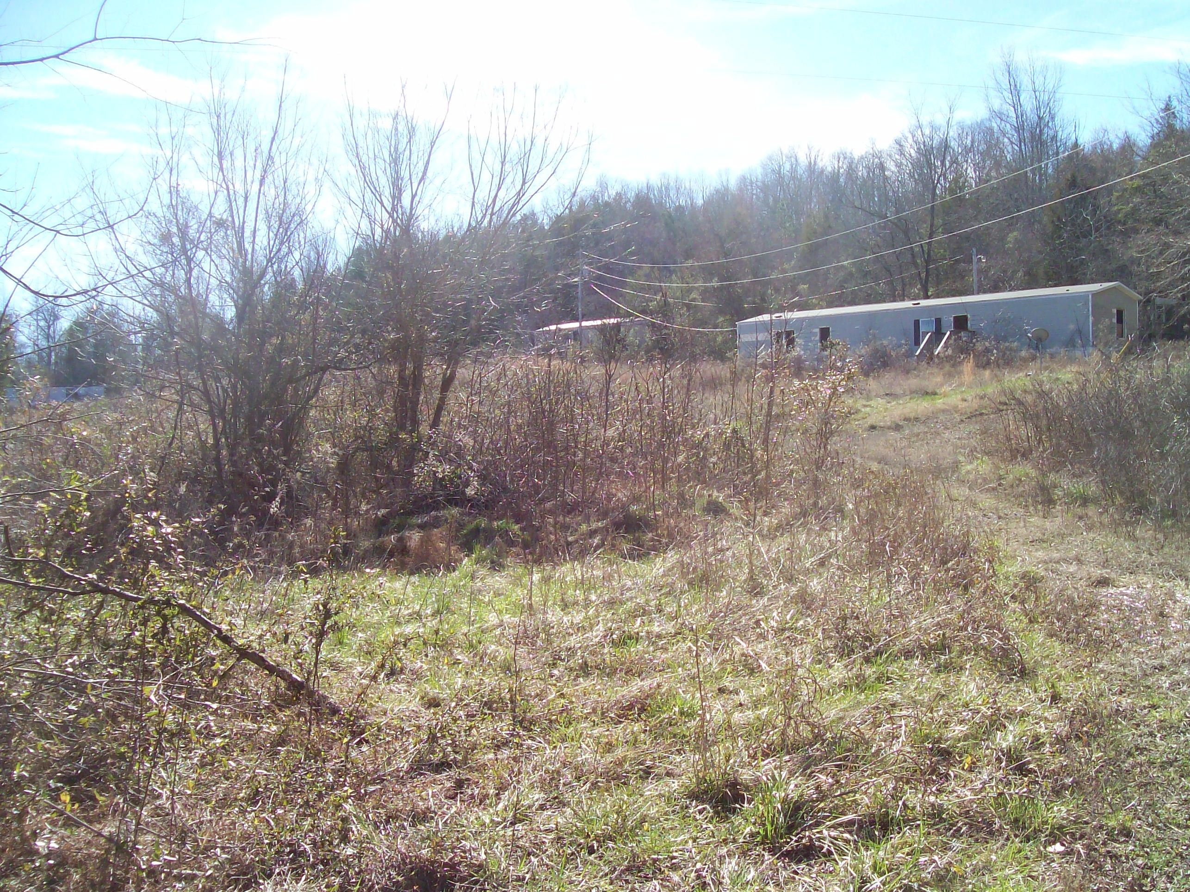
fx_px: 1237
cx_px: 595
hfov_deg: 51.4
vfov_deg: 39.6
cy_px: 446
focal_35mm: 36
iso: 80
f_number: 4.8
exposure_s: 1/246
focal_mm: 6
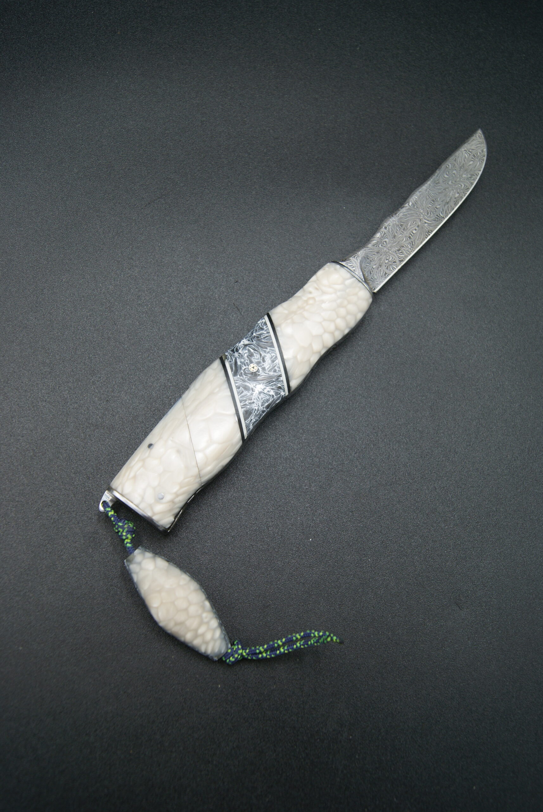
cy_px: 406
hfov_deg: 43.7
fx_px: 677
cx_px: 272
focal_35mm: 30
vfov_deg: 61.9
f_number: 5.6
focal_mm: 20
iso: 100
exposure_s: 1/40
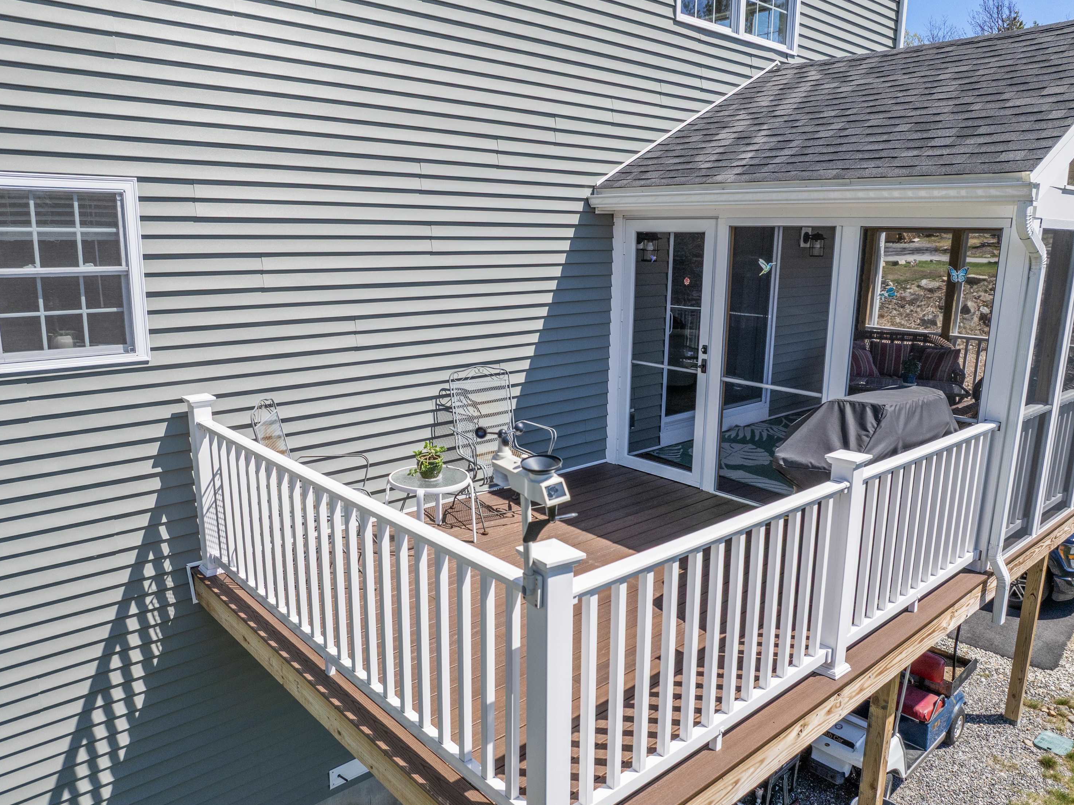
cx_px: 516
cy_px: 412
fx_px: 776
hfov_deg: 69.4
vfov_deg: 54.9
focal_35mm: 25
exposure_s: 1/2500
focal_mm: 12.29
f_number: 2.8
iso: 140
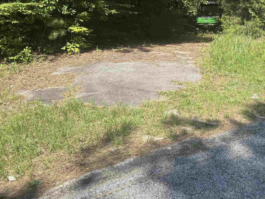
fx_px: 314
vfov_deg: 34.2
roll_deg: +1.6
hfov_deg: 45.3
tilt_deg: -7.8
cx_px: 170
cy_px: 44
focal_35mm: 41
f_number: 1.6
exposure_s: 1/1190
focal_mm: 5.96
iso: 50
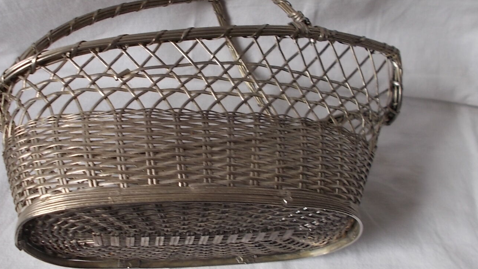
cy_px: 126
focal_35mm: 35
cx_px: 214
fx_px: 444
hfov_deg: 56.5
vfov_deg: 33.7
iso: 100
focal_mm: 4.6
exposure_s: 1/25
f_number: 3.2
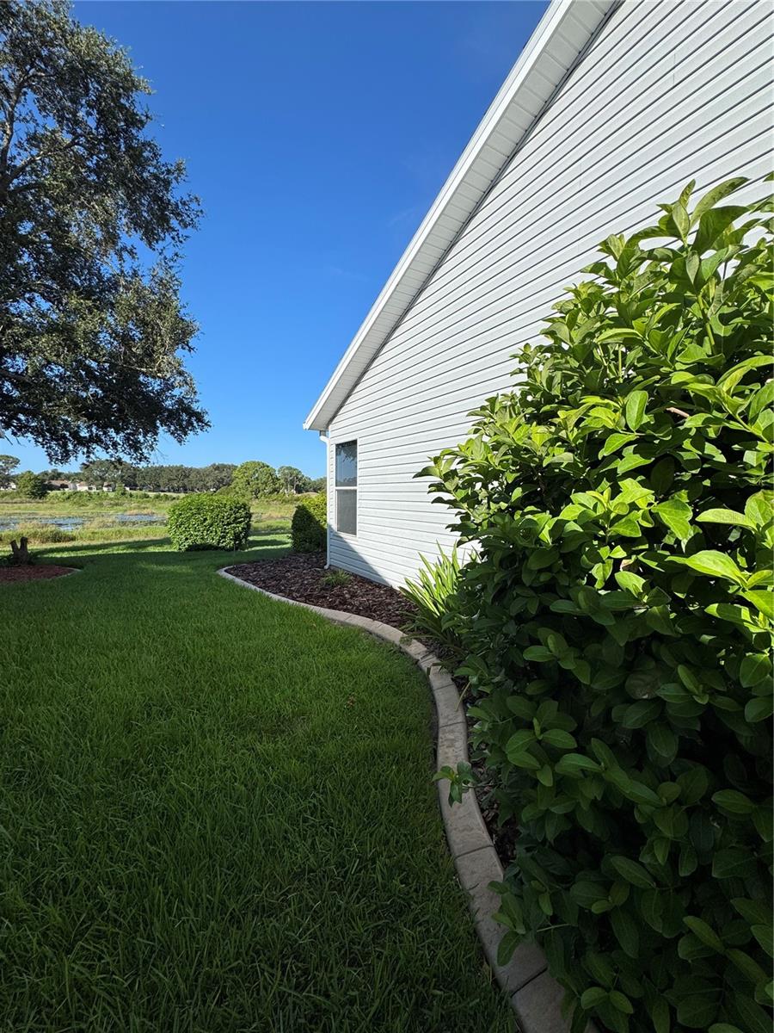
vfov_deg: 102.1
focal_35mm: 14
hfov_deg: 85.7
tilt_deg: -3.7
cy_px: 516
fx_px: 417
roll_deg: +0.4
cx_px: 387
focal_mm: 2.22
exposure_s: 1/2146
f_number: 2.2
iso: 50
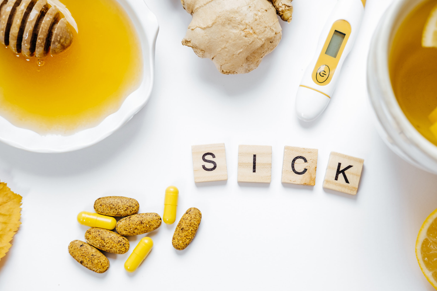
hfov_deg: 36.2
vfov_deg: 24.6
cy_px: 149
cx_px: 224
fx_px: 668
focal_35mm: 55
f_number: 4
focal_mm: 35
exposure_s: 1/250
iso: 200
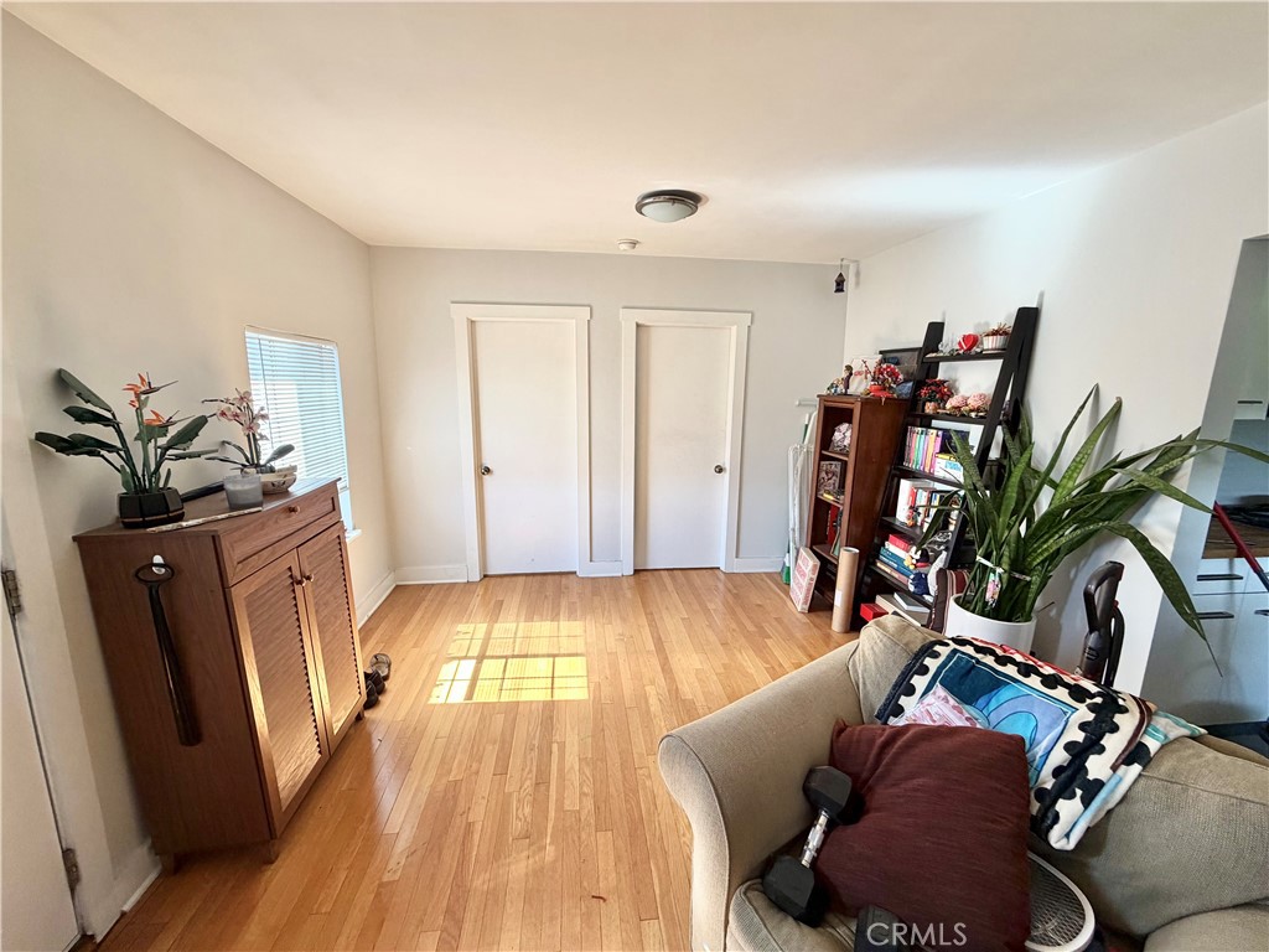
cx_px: 634
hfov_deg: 102.1
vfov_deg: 85.7
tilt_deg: -9.8
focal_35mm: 14
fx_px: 513
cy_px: 476
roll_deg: -0.1
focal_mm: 2.22
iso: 160
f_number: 2.2
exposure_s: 1/121
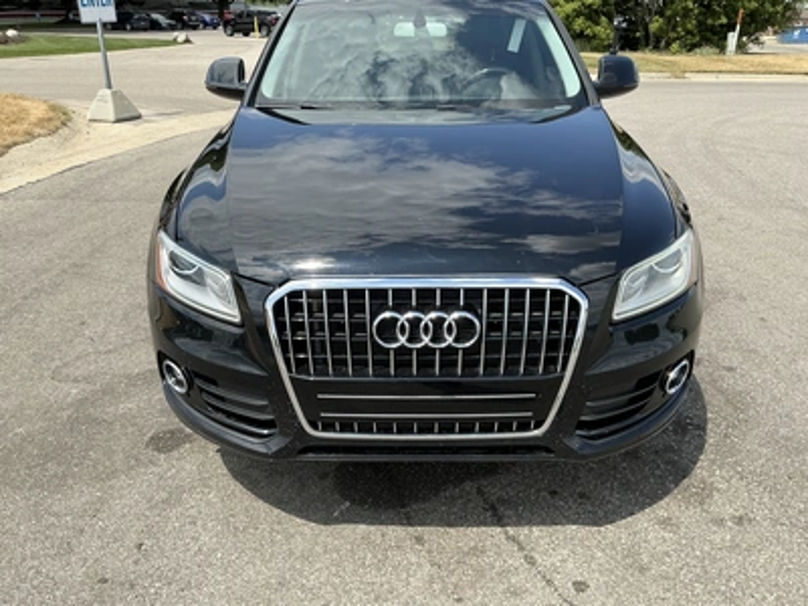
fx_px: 654
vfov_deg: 49.7
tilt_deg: -23.4
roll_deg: +0.5
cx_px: 404
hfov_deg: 63.4
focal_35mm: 28
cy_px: 303
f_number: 1.8
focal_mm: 3
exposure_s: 1/1168
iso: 25
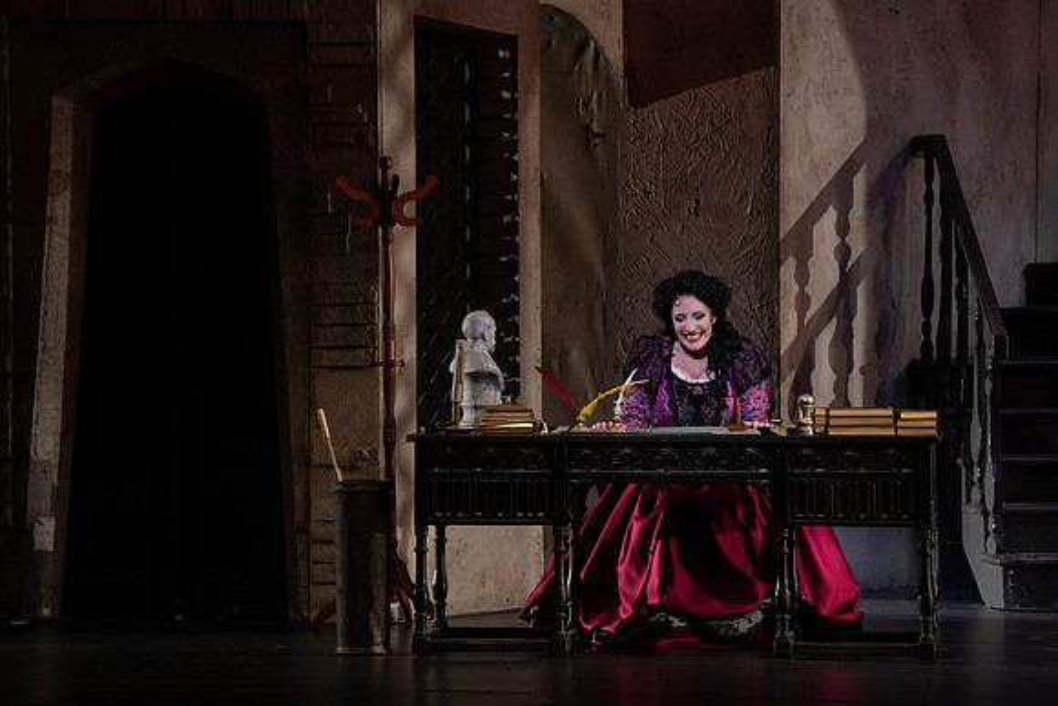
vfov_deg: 6.9
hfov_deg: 10.3
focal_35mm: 200
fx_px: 5879
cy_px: 353
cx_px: 529
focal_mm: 200
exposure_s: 1/250
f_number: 7.1
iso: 3200
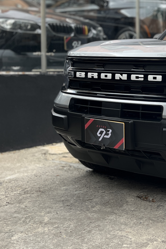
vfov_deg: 33.6
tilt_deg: -1.5
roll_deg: +0.0
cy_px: 78
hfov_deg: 21.1
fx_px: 408
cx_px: 211
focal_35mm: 59
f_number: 1.6
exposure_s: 1/317
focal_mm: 5.1
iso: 50
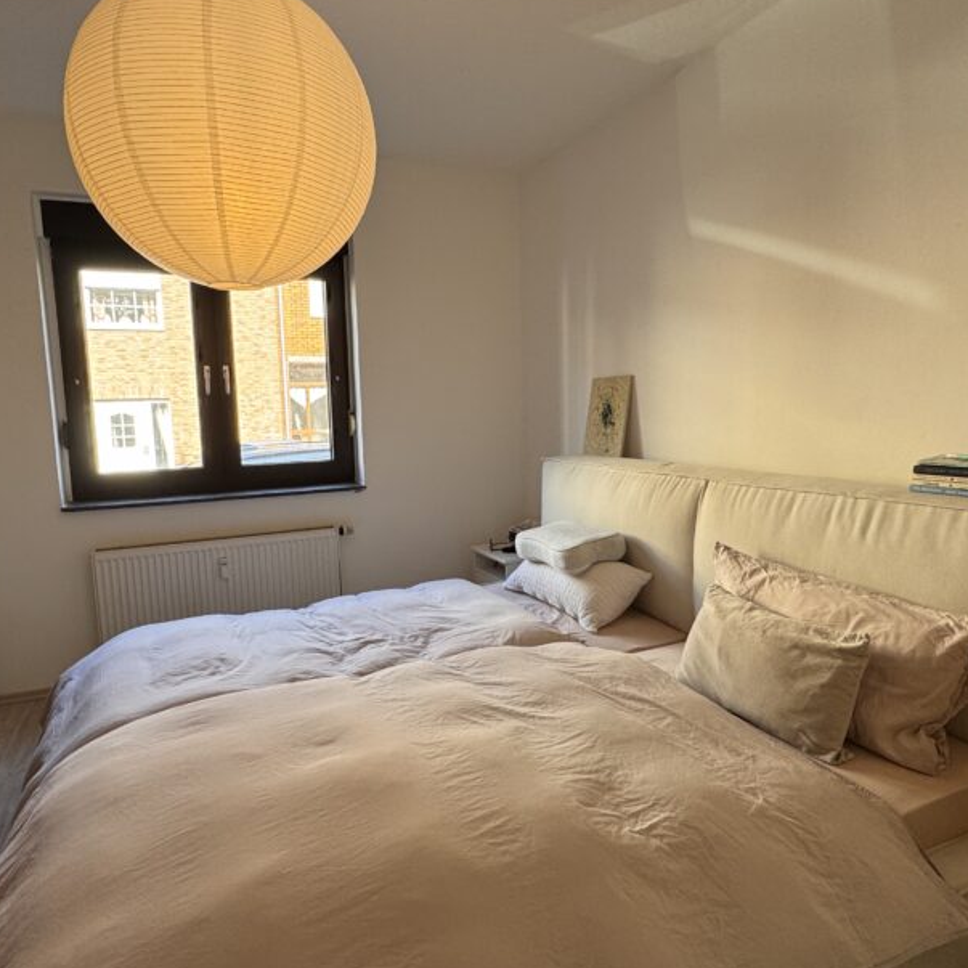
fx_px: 664
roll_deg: +1.7
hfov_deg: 72.0
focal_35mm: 21
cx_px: 445
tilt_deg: -7.1
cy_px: 490
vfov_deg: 72.1
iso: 125
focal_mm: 2.22
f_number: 2.2
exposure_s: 1/99
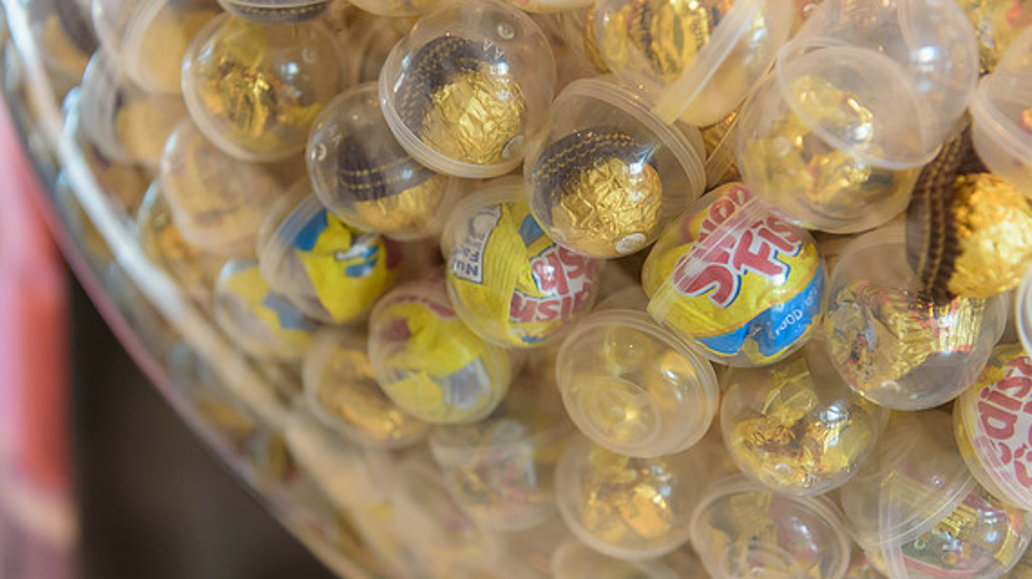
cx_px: 518
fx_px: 1751
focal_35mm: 64
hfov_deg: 32.8
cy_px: 343
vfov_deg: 18.8
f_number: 3.2
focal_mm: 60
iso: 1600
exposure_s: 1/125
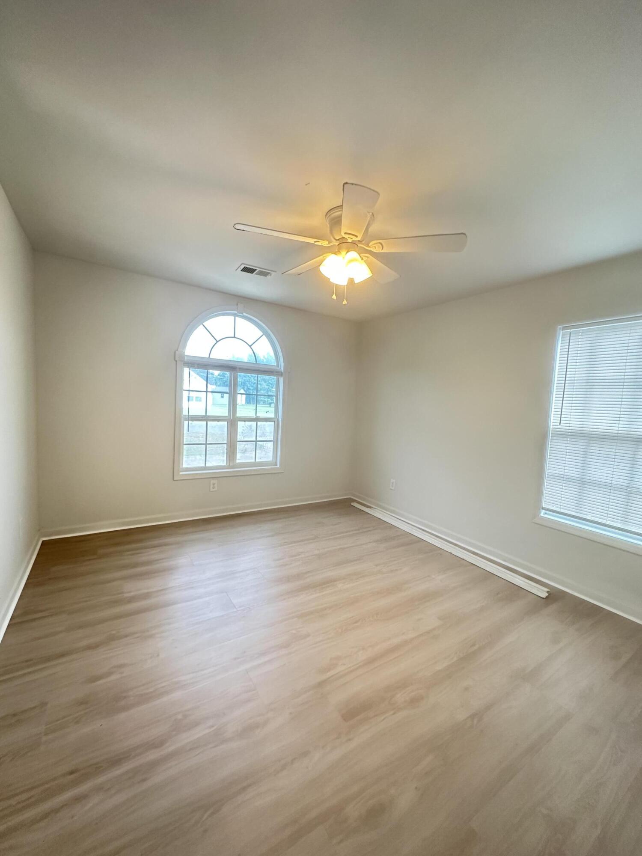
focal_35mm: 14
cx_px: 321
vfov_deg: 102.1
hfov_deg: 85.7
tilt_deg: -3.4
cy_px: 428
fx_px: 346
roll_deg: -4.6
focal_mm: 2.22
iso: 320
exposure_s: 1/60
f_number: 2.2
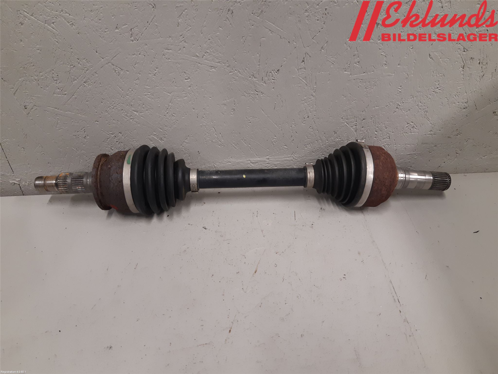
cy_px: 187
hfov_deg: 67.3
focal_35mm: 26
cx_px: 249
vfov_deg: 53.1
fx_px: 374
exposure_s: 1/50
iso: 125
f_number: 1.7
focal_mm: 3.93
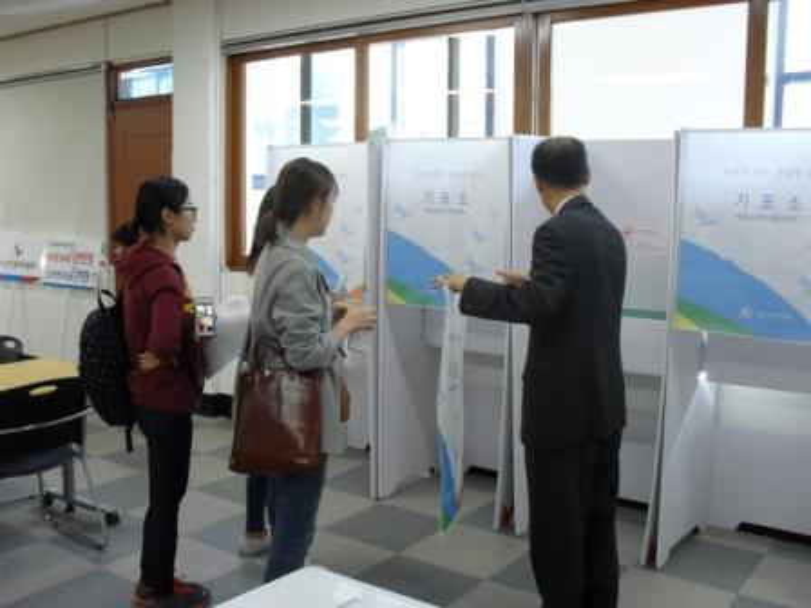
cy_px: 304
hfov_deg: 52.6
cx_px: 406
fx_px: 820
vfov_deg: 40.7
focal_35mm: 35
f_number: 3.2
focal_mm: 6.3
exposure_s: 1/20
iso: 200
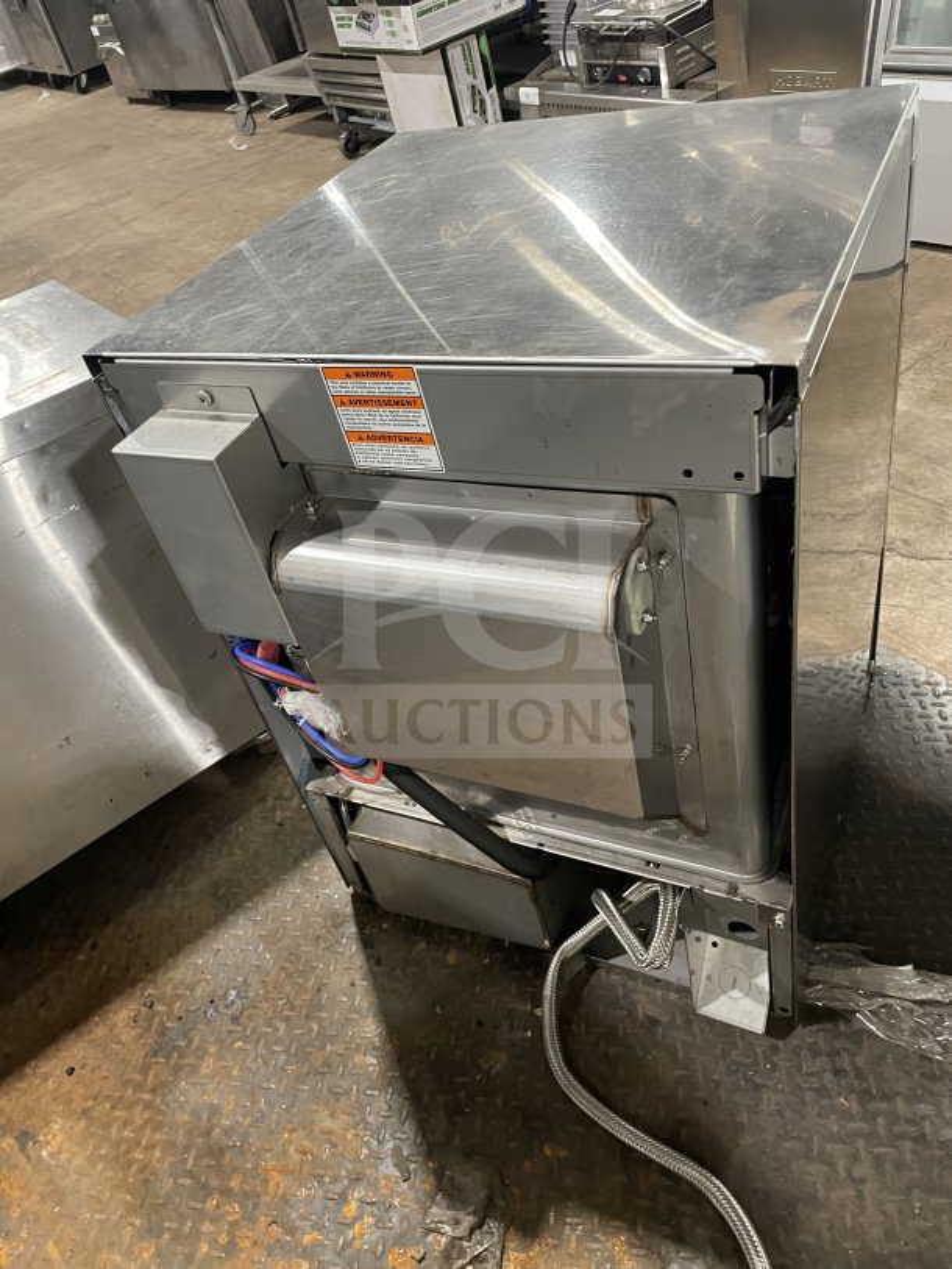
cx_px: 476
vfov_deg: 67.3
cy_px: 634
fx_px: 953
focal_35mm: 26
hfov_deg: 53.1
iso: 320
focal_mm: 4.2
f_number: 1.6
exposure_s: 1/60
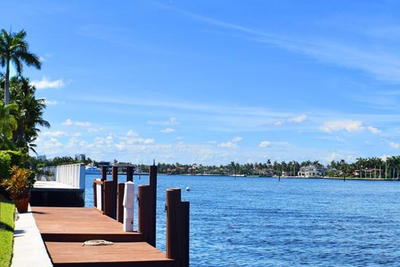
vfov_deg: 20.3
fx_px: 744
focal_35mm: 67
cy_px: 139
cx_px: 237
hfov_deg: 30.0
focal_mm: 28
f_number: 10
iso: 200
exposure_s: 1/400
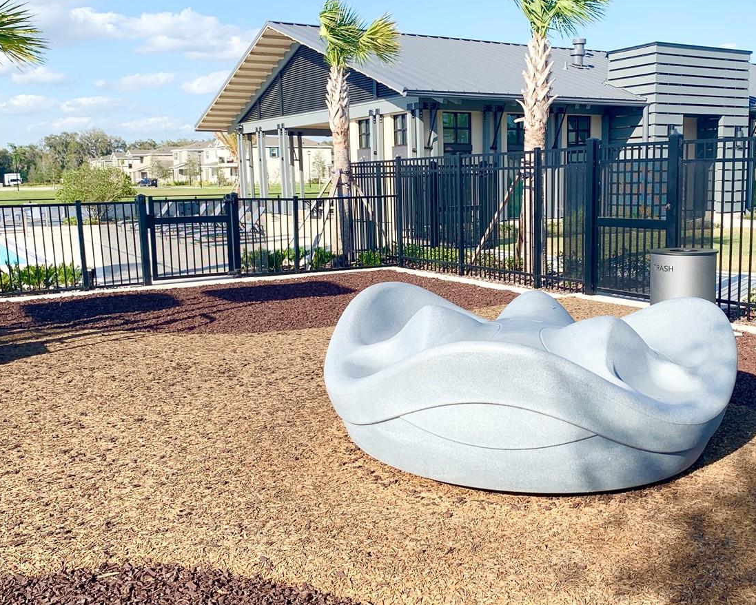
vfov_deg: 40.1
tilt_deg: -7.6
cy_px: 305
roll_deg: +1.3
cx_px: 438
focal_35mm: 37
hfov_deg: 48.9
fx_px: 828
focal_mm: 4.25
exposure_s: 1/1689
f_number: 1.8
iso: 25
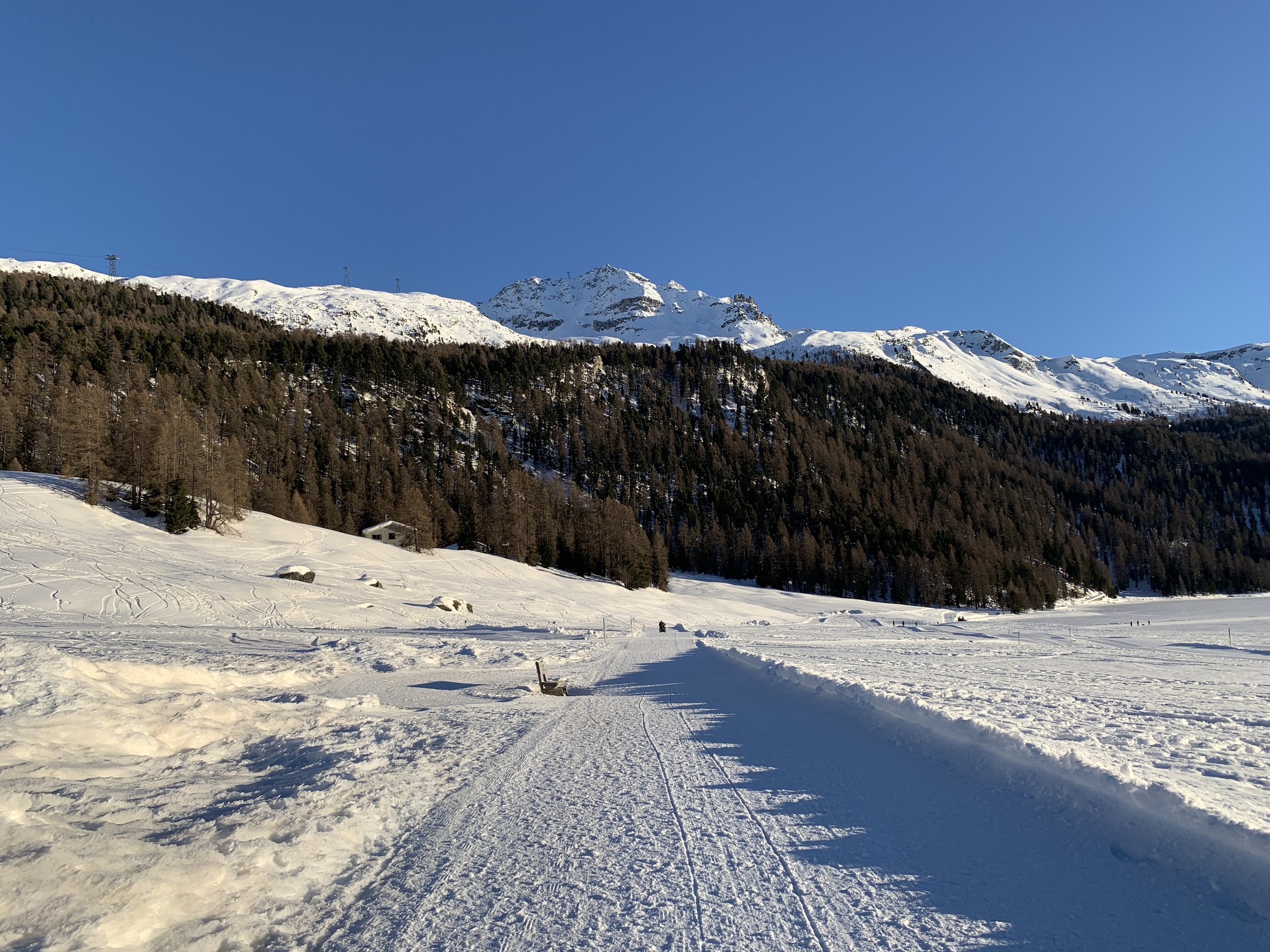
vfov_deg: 53.1
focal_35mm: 26
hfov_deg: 67.3
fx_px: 954
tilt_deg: +8.6
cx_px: 635
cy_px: 476
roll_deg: +2.9
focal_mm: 4.25
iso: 25
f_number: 1.8
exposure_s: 1/2114
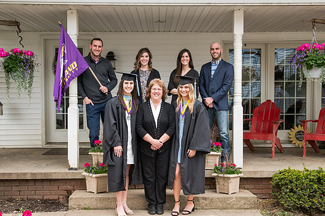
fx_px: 460
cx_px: 161
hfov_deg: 38.9
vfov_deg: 26.5
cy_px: 115
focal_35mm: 51
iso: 500
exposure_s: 1/250
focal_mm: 40
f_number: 7.1
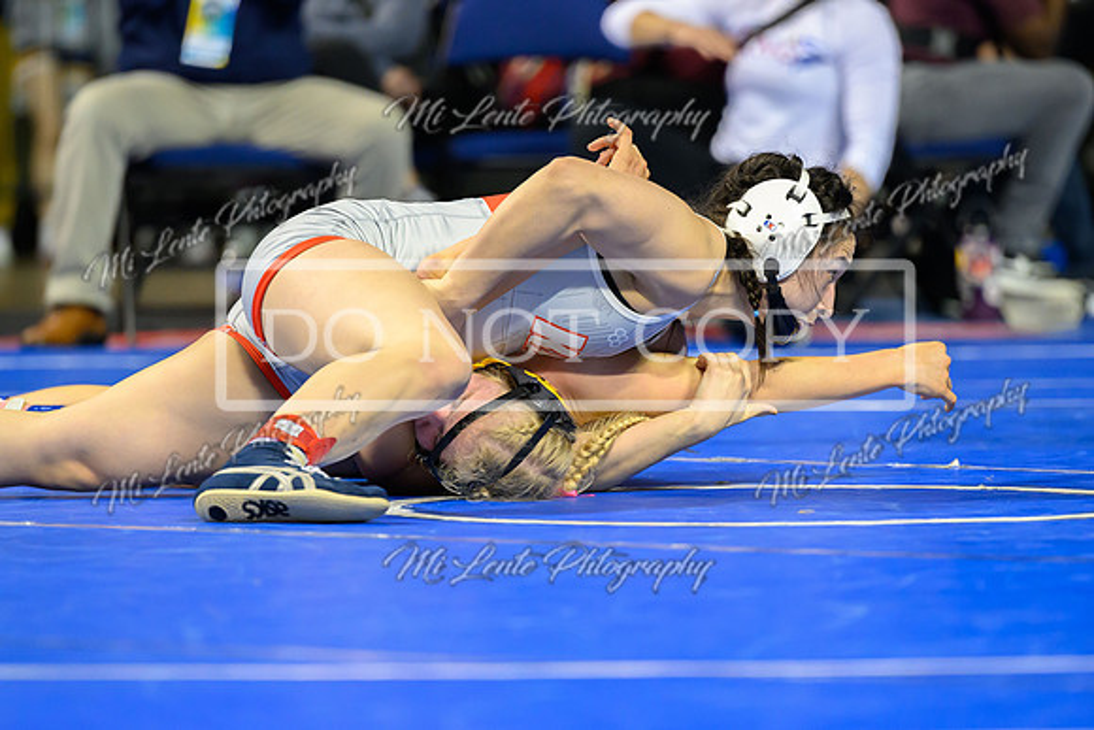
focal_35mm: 289
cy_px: 385
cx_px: 589
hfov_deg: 7.1
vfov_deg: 4.8
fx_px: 8798
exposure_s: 1/800
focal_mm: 200
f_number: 2.8
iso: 2500
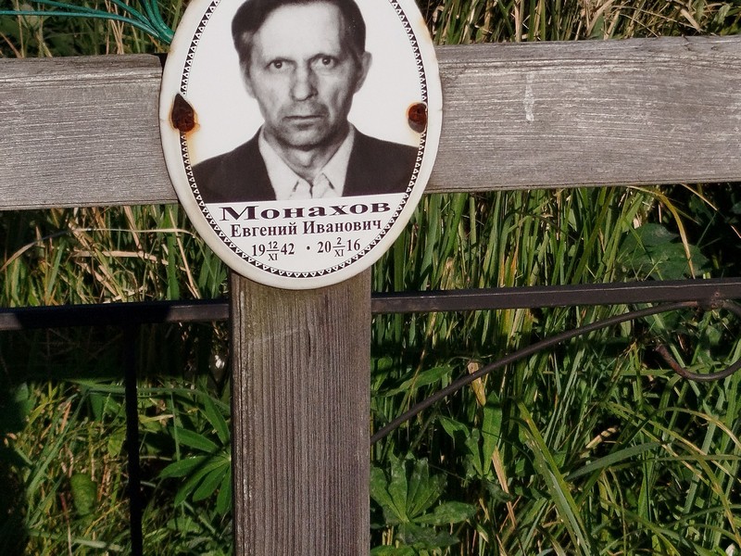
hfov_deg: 55.4
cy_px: 278
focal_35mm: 33
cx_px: 370
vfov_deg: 42.9
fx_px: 706
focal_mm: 5.31
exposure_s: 1/1568
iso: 50
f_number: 1.7
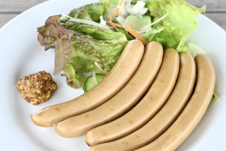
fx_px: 421
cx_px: 114
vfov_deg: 20.3
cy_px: 94
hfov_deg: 30.1
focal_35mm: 67
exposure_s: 1/1250
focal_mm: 40
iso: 1000
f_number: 4
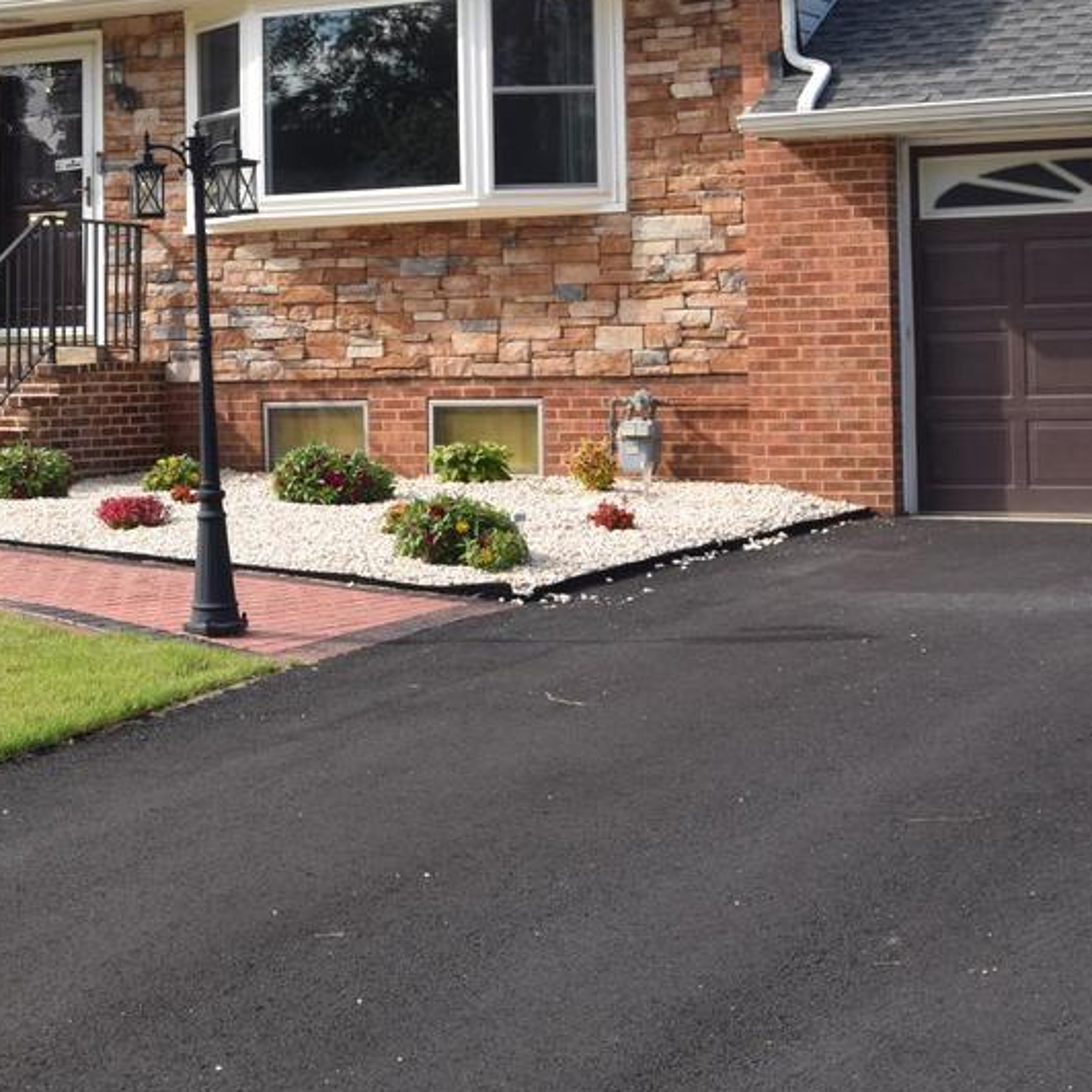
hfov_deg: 24.8
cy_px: 183
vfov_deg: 24.5
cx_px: 318
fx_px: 2463
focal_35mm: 69
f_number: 8
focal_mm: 20
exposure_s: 1/200
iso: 100
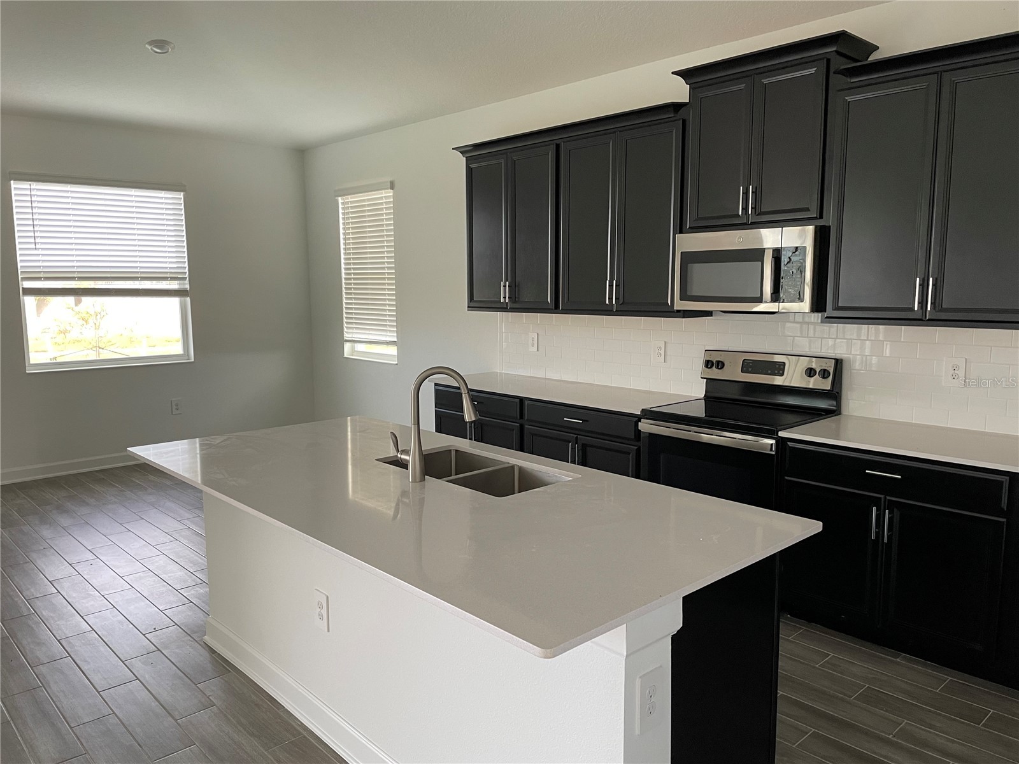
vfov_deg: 53.1
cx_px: 510
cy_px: 382
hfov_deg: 67.3
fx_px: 765
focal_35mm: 26
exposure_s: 1/97
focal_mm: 4.2
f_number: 1.6
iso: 125
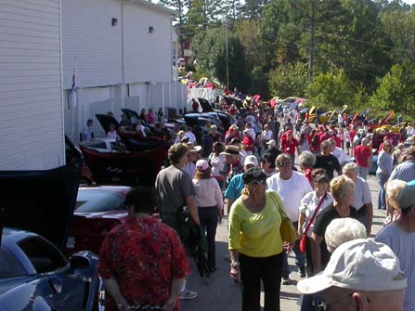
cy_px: 159
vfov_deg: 21.6
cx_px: 296
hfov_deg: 28.3
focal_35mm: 68
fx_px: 815
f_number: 6.7
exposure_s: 1/239
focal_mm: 7.85
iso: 100
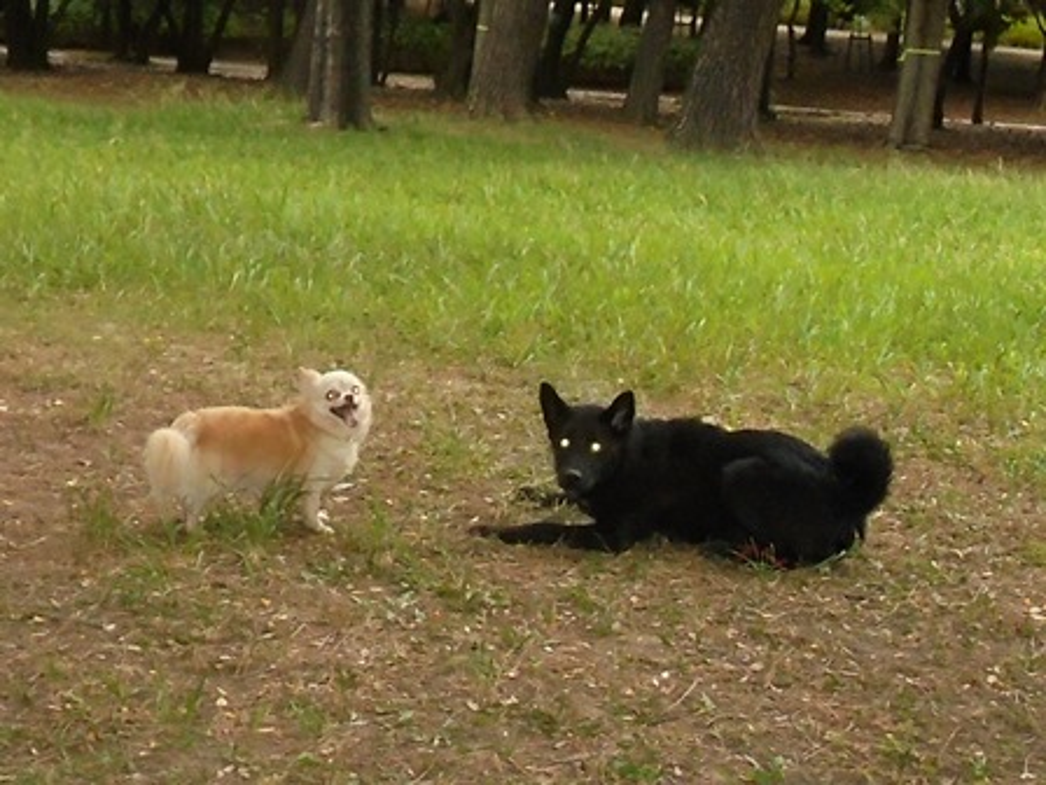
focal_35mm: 49
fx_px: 1481
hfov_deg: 38.9
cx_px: 523
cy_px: 392
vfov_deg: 29.7
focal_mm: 8.9
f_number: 4.8
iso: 1000
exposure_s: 1/60
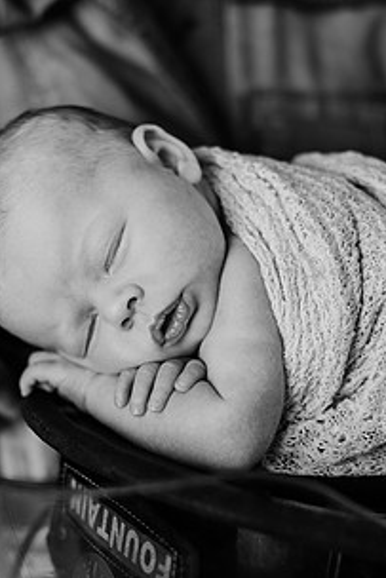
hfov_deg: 18.4
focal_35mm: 74
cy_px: 361
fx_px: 1189
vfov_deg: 27.2
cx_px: 141
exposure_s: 1/160
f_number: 2.2
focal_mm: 50
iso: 100
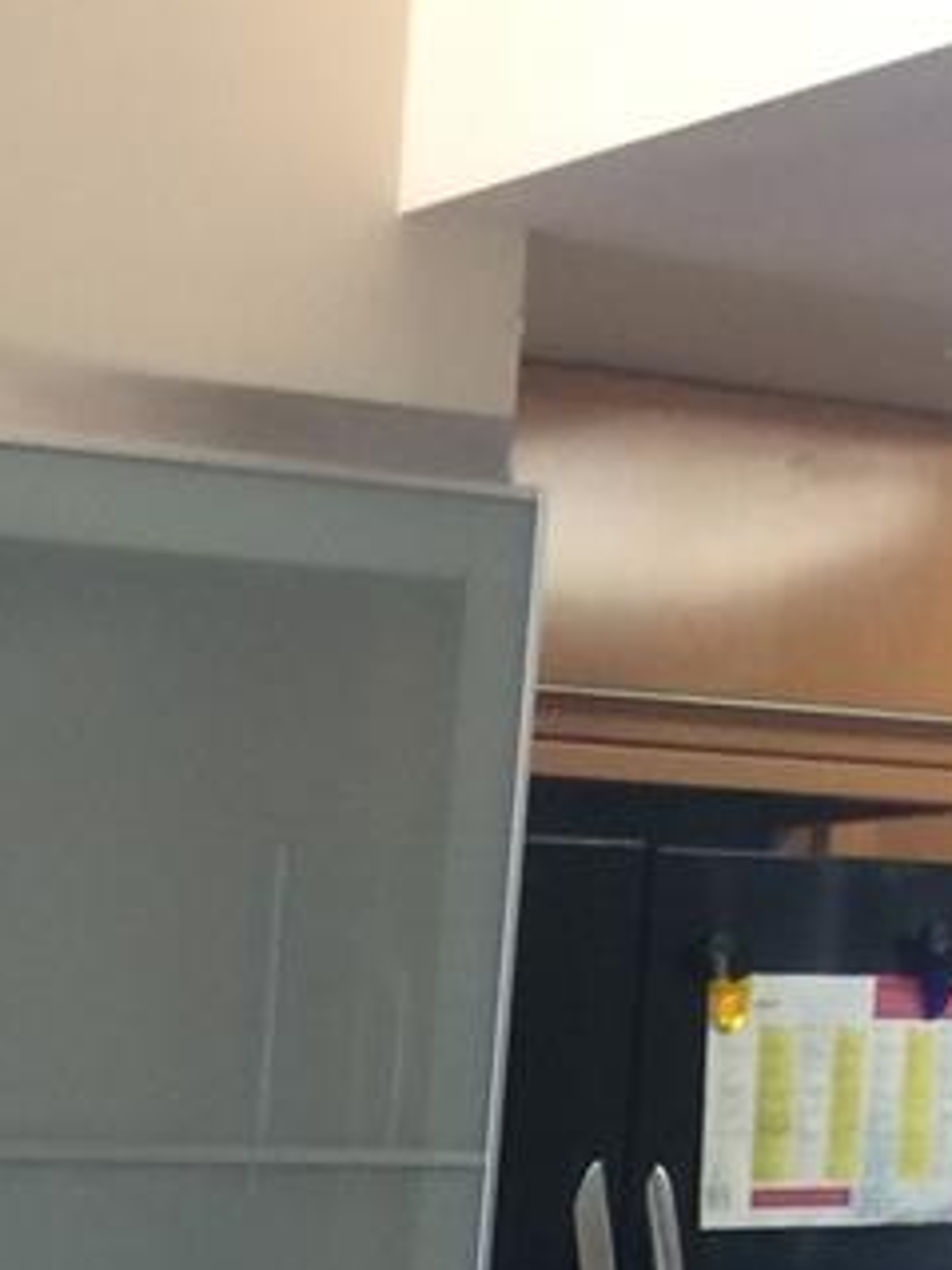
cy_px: 2022
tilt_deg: -12.6
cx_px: -641
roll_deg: -2.7
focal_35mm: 109
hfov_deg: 12.6
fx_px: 4000
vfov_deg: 16.2
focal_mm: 4.15
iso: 80
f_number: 2.2
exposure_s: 1/30
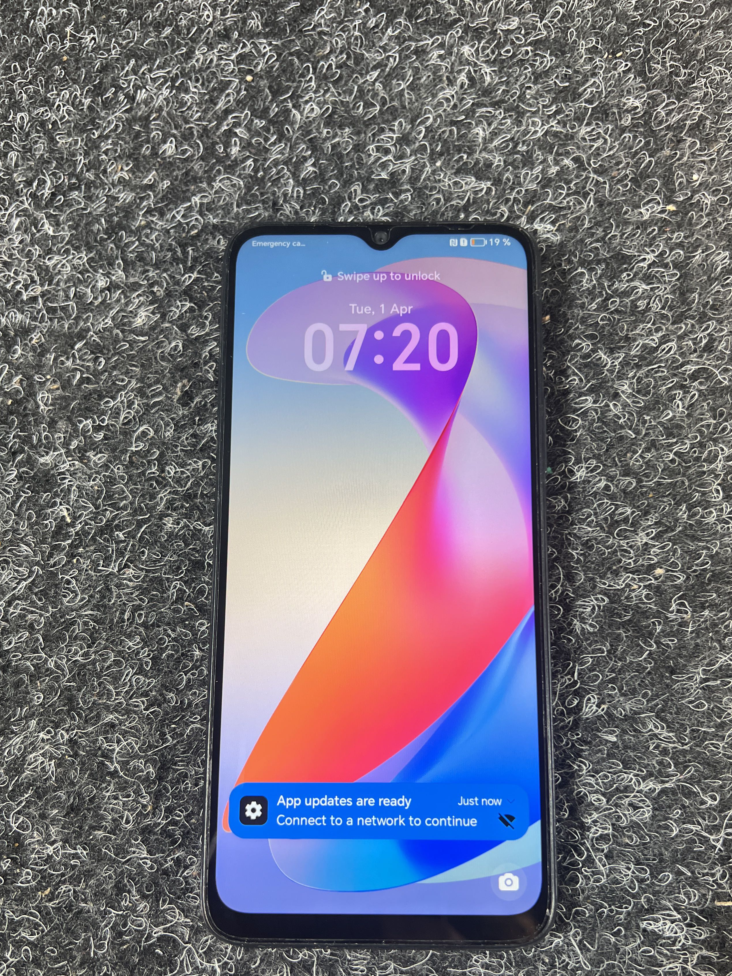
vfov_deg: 58.2
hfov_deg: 45.4
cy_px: 545
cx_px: 390
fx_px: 874
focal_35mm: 31
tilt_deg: -78.8
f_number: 1.5
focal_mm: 5.7
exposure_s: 1/100
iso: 100
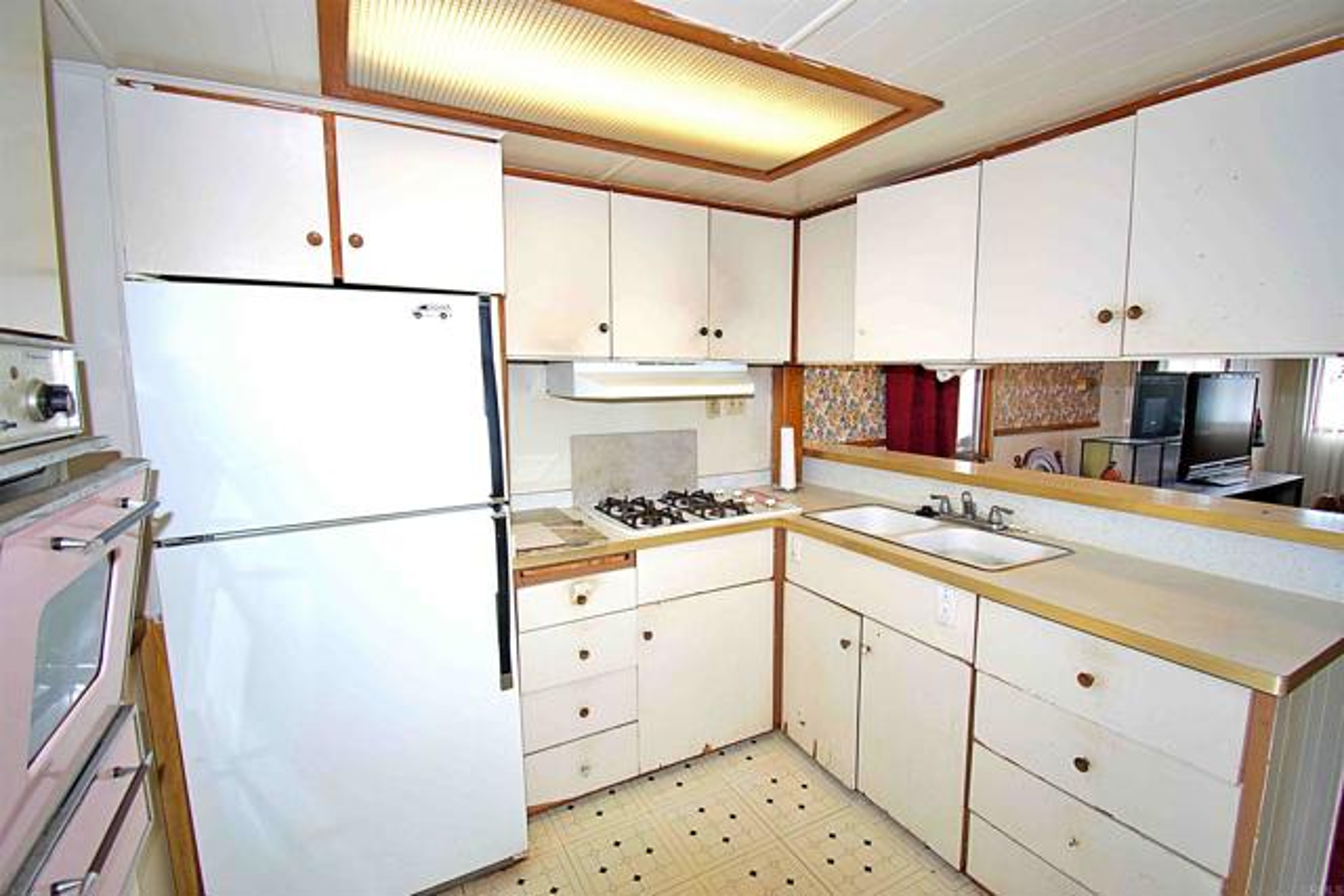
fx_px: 560
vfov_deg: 77.4
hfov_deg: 100.4
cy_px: 448
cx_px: 672
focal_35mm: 15
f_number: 4.5
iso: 1000
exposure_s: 1/125
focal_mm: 10
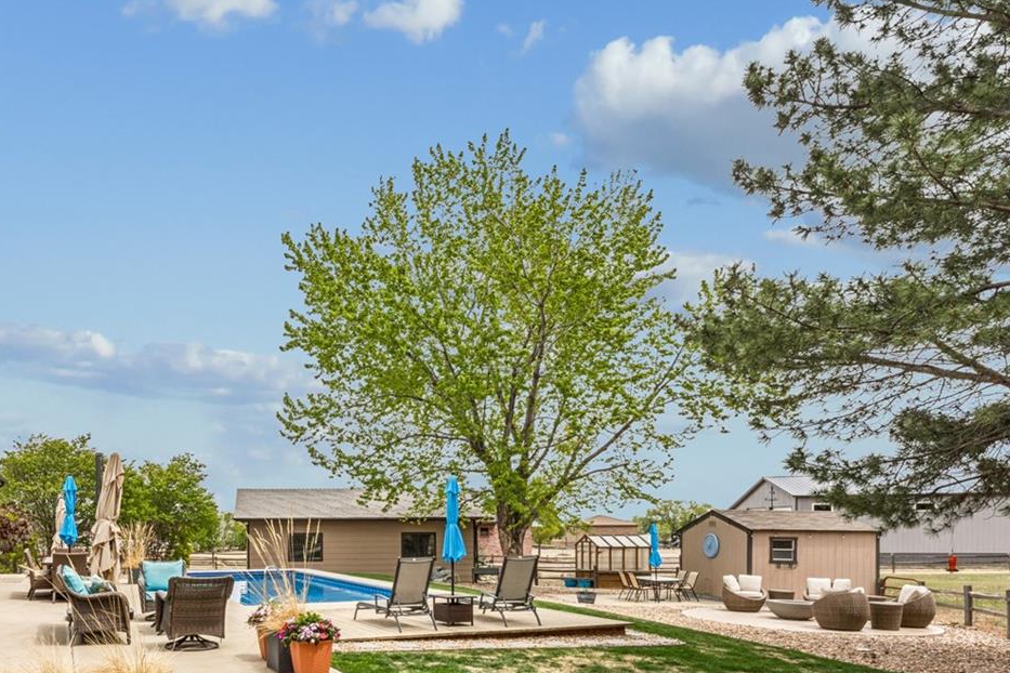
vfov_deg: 50.9
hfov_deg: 69.3
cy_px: 505
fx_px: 673
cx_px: 264
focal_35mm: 24
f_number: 22
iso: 125
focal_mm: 14
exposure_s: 1/50
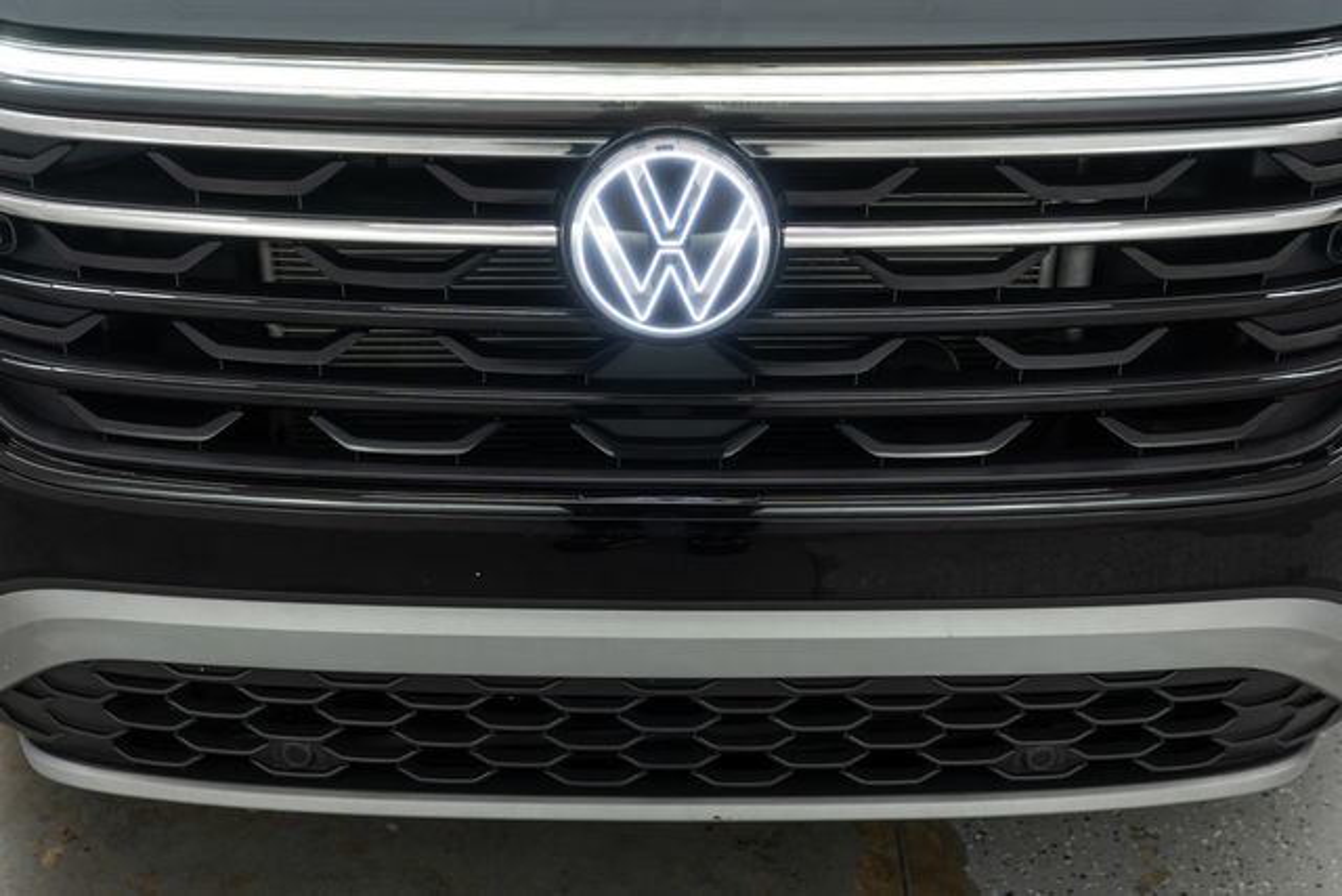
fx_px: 1566
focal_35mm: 42
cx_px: 671
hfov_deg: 46.4
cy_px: 448
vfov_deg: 31.9
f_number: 3.2
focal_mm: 28
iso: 200
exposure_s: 1/40
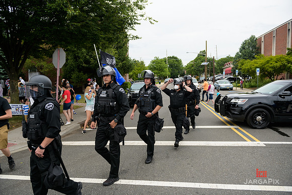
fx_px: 195
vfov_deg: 53.2
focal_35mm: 24
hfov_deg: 73.7
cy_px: 98
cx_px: 146
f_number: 3.2
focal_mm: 24
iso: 200
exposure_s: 1/320
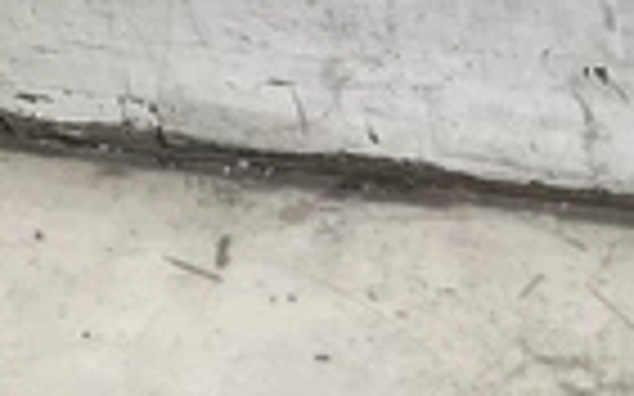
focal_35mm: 87
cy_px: 576
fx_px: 1503
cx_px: 868
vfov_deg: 14.1
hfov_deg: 21.2
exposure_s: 1/120
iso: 40
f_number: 1.8
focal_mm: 3
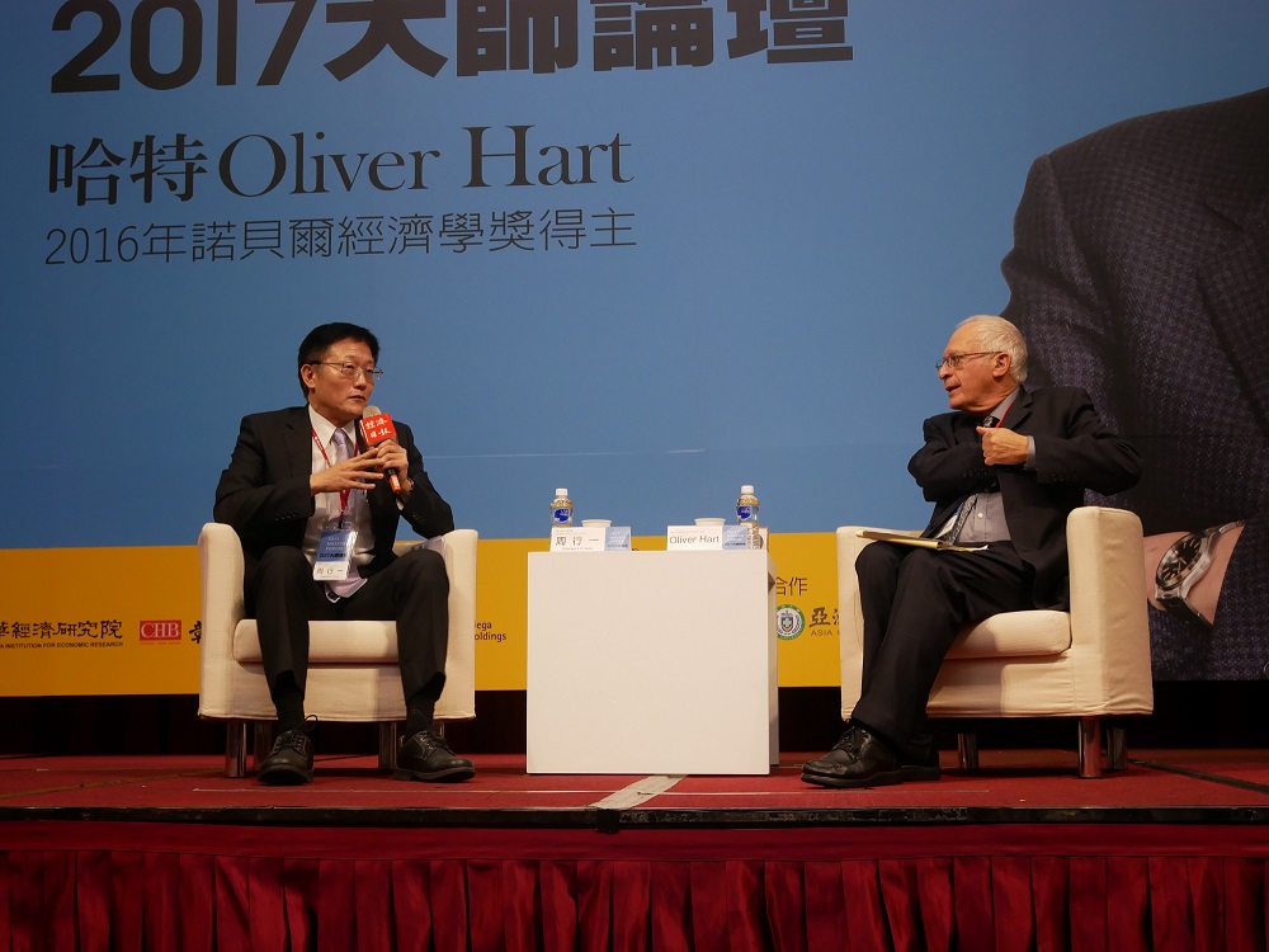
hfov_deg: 38.2
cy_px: 476
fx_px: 1833
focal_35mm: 50
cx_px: 634
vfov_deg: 29.1
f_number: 5.1
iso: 640
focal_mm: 25
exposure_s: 1/60
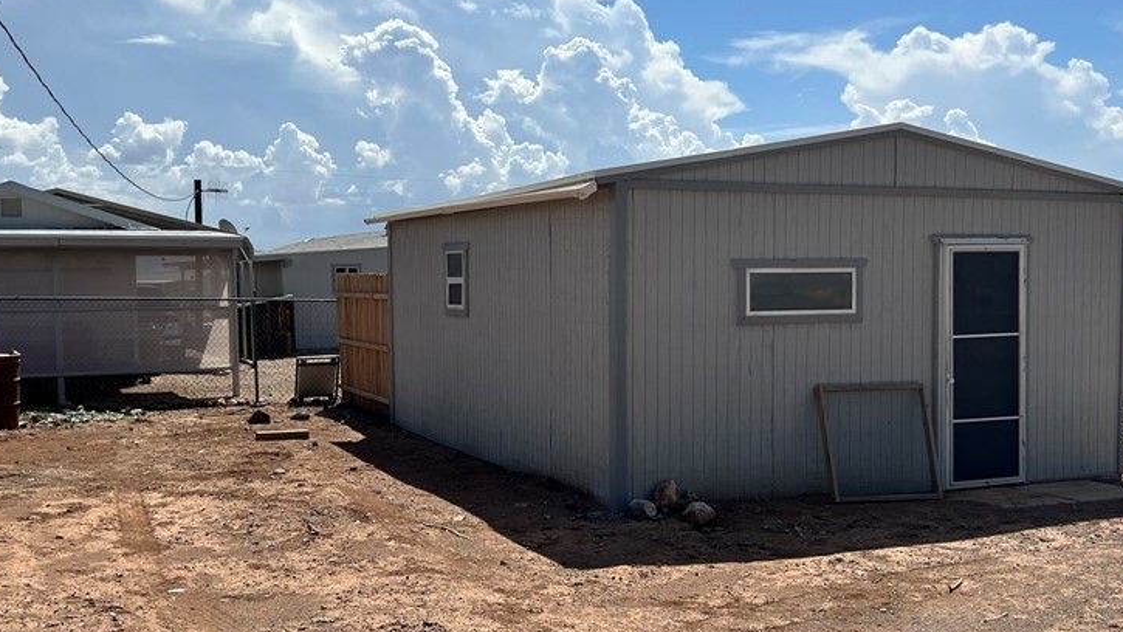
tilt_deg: -2.2
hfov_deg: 50.5
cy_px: 330
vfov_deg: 29.7
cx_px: 548
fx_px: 1191
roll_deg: +1.0
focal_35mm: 40
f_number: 1.5
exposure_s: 1/9434
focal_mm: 5.7
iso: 50
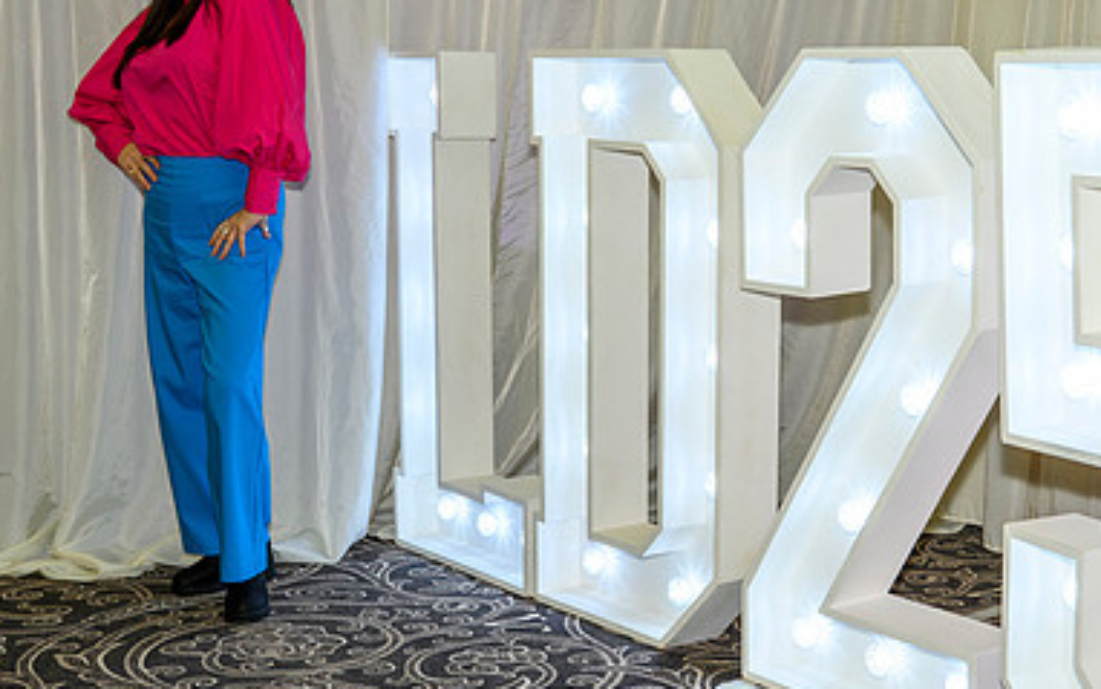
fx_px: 1861
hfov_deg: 32.7
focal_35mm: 62
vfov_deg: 21.0
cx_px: 740
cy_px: 372
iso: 1250
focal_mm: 34
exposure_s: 1/160
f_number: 4
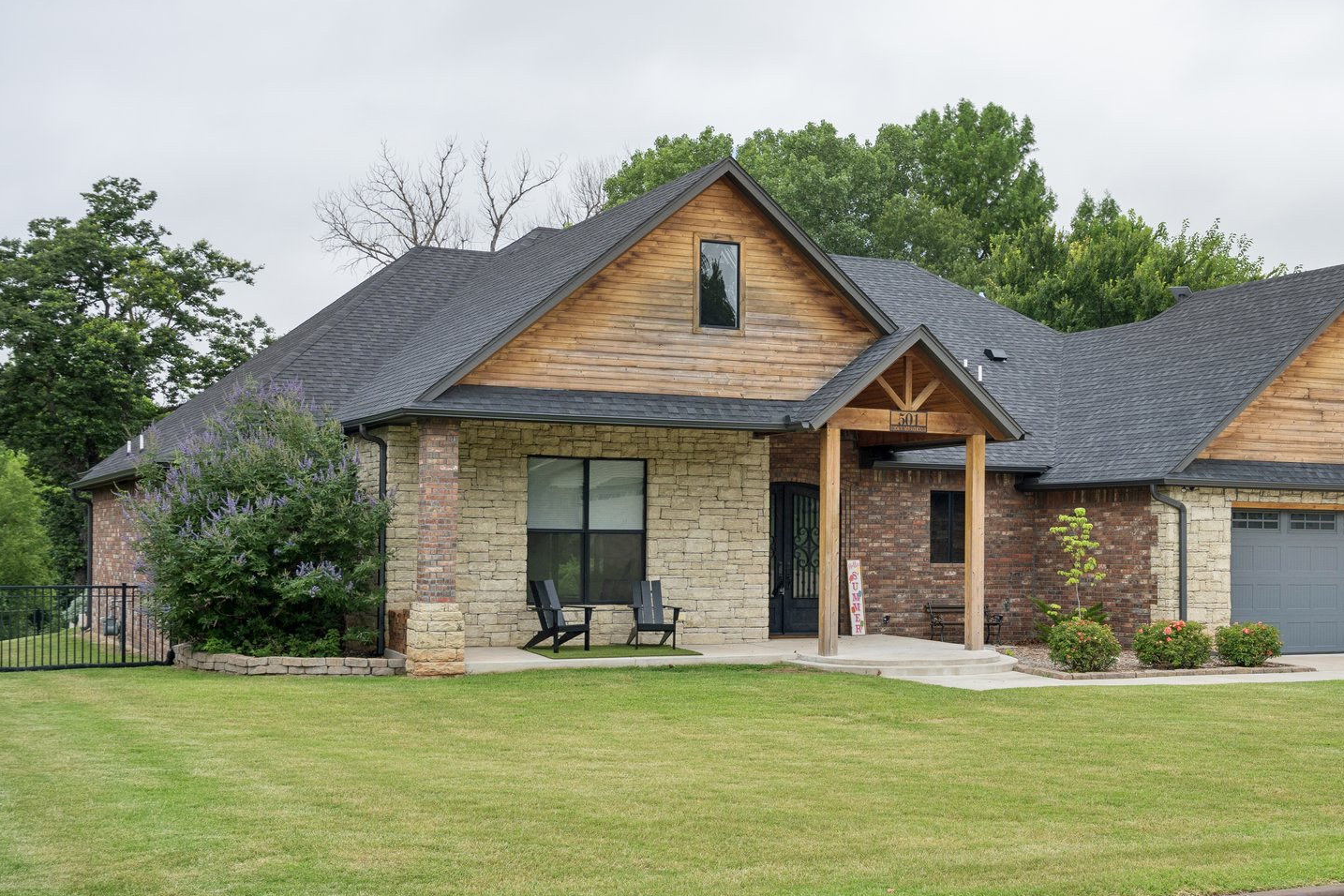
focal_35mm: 50
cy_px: 532
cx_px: 913
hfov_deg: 39.1
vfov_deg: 26.9
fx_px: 1867
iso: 200
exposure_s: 1/100
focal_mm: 35
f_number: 8
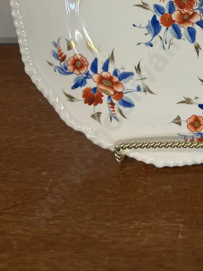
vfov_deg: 39.9
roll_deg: +2.5
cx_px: 183
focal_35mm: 44
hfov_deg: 31.3
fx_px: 344
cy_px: 29
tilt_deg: -33.0
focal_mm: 6.86
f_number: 1.78
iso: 160
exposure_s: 1/100
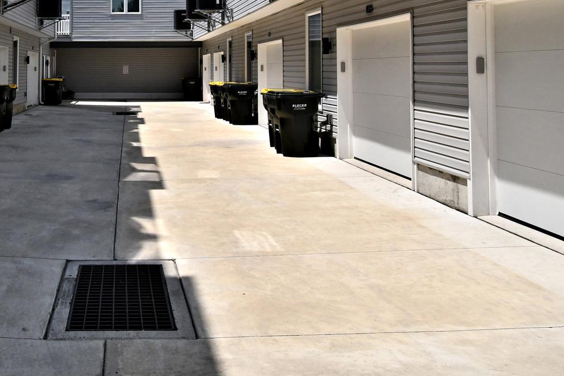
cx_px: 114
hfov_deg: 51.1
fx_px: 548
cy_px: 60
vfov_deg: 36.2
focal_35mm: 35
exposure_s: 1/4000
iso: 640
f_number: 7.1
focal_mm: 11.5
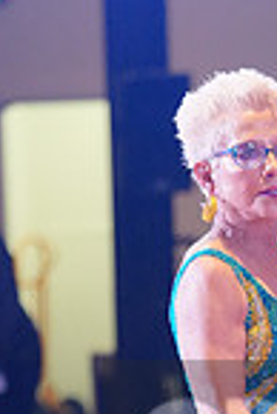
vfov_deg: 5.0
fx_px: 4709
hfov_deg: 3.3
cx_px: 498
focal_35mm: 409
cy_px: 457
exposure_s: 1/400
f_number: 2.8
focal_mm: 102
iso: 5000
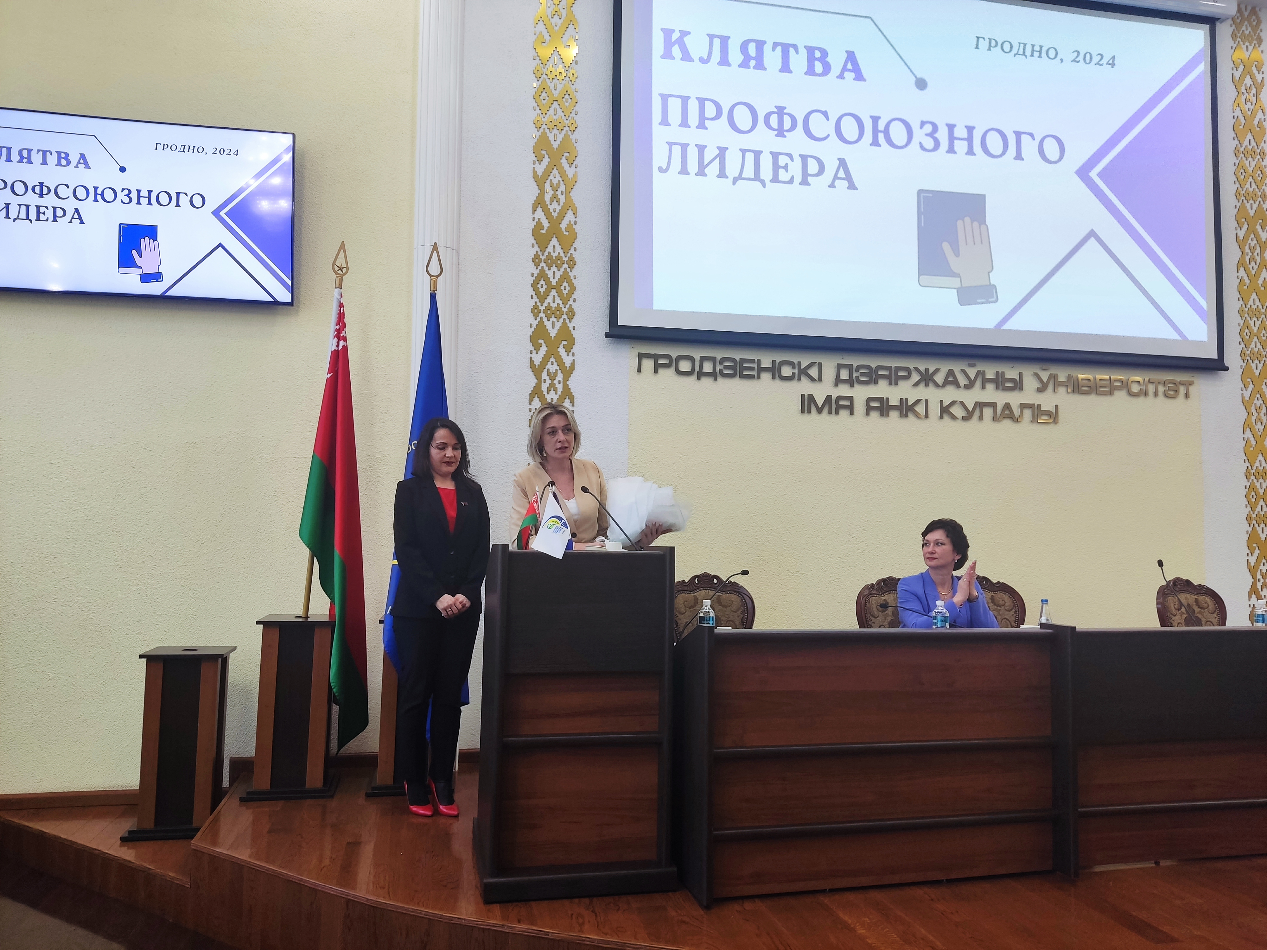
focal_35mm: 25
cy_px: 475
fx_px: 915
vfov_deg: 54.9
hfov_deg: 69.4
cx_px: 634
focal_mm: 4.71
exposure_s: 1/50
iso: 83
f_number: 1.79
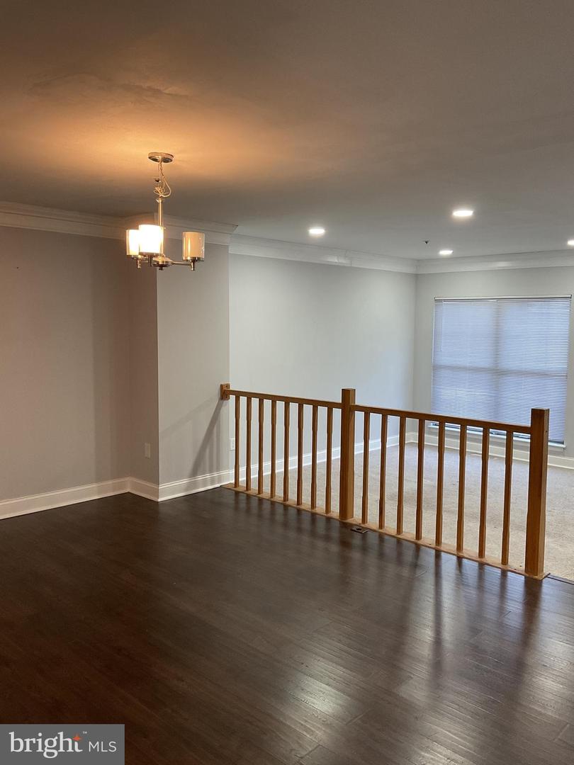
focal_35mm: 29
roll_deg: +0.6
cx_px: 287
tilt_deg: -5.3
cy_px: 382
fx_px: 641
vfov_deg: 61.7
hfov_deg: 48.2
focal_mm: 3
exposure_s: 1/60
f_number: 1.8
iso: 80
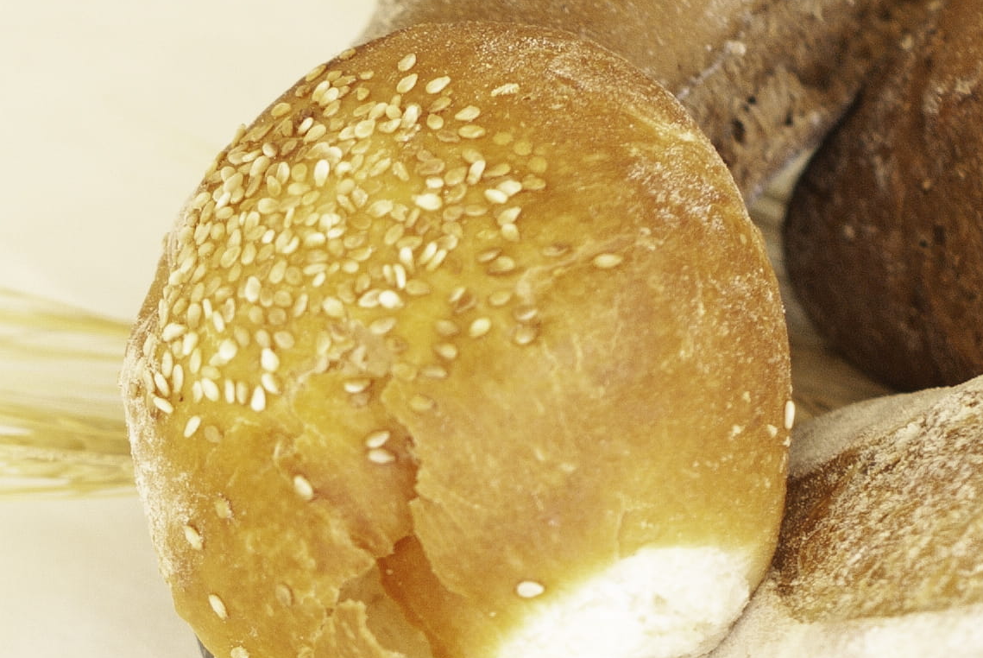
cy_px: 937
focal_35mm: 255
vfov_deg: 5.4
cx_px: -1
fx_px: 6970
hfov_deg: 8.0
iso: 400
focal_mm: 50
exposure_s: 1/60
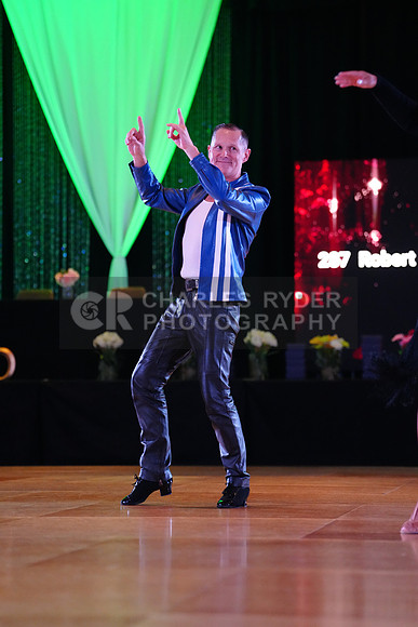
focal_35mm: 108
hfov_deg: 12.7
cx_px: 209
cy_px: 314
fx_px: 1880
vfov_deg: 18.9
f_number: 2.8
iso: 6400
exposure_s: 1/400
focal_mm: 108
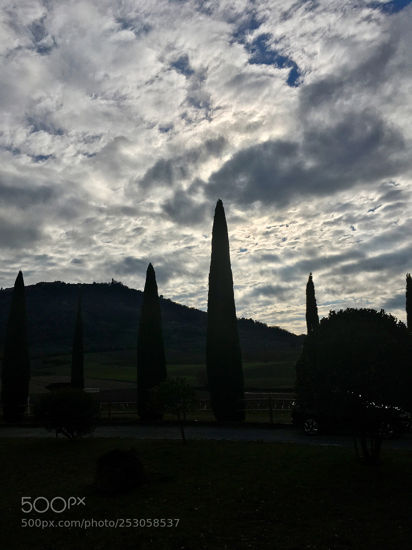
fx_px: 460
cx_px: 206
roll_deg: +3.1
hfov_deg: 48.2
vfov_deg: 61.7
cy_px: 275
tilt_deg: +10.2
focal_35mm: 29
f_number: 2.2
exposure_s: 1/12821
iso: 25
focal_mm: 4.15
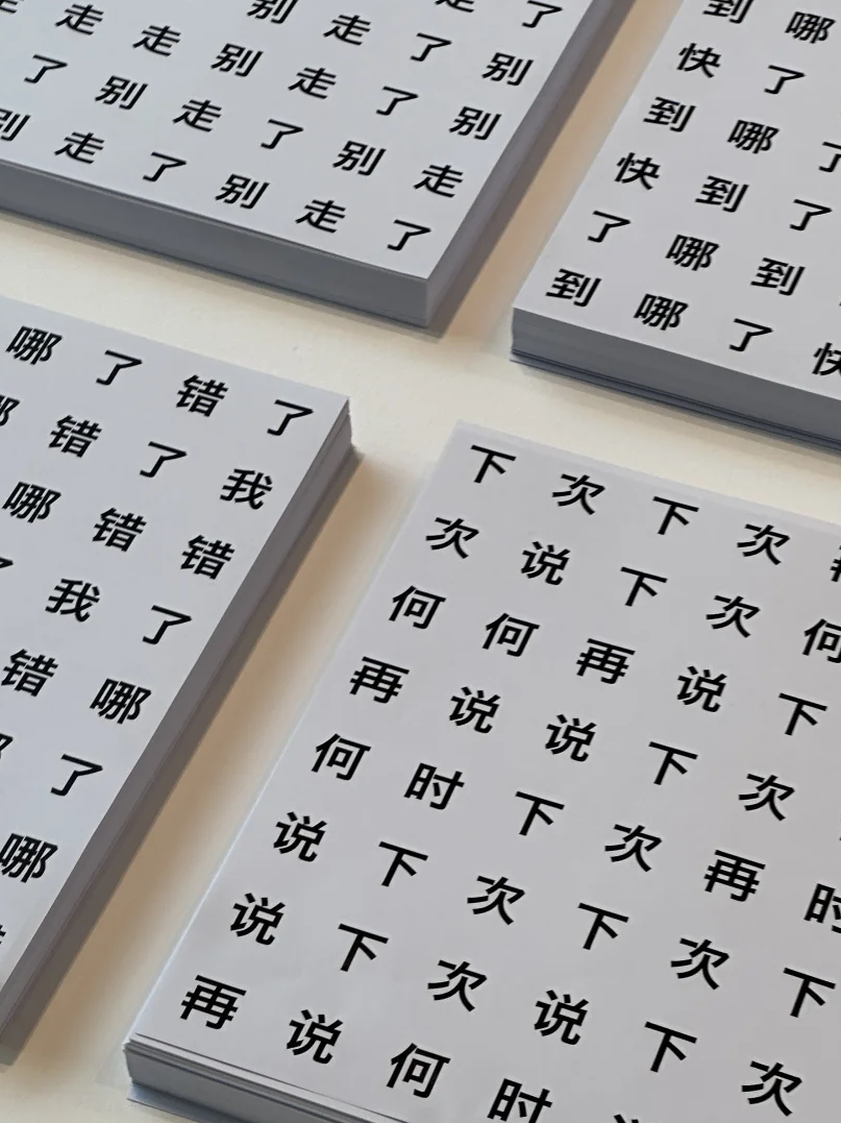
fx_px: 3339
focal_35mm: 103
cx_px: 450
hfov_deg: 14.4
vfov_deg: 19.1
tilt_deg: -49.5
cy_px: 475
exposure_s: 1/99
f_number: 2.8
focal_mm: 9
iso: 64
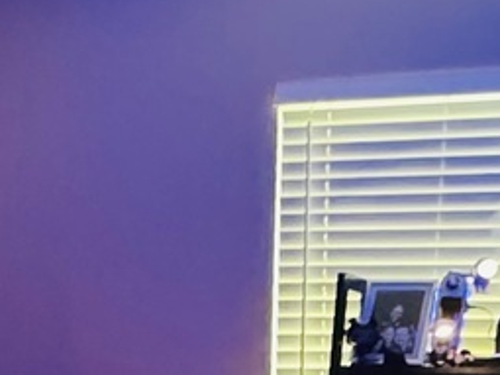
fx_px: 1270
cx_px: 276
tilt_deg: -6.8
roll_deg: -2.0
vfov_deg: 15.6
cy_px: 538
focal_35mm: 88
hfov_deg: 22.3
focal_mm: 2.22
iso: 1250
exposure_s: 1/30
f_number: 2.2
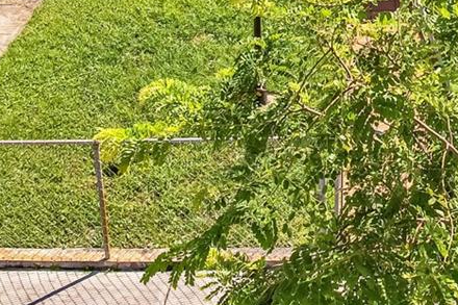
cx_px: 400
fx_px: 1017
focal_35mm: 80
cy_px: -104
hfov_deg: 24.7
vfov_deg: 16.1
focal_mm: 8.38
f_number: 2.8
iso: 110
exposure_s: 1/2500
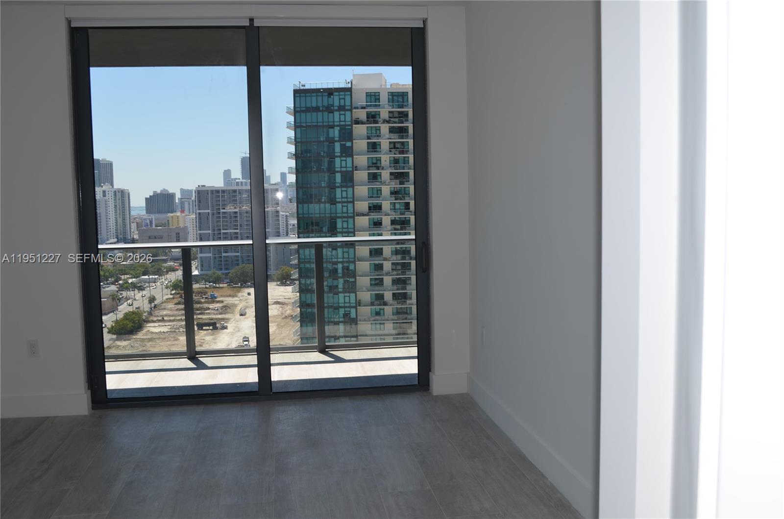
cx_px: 392
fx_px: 717
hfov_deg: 57.3
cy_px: 260
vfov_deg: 39.8
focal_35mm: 33
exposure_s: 1/200
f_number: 6.3
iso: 100
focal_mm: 22
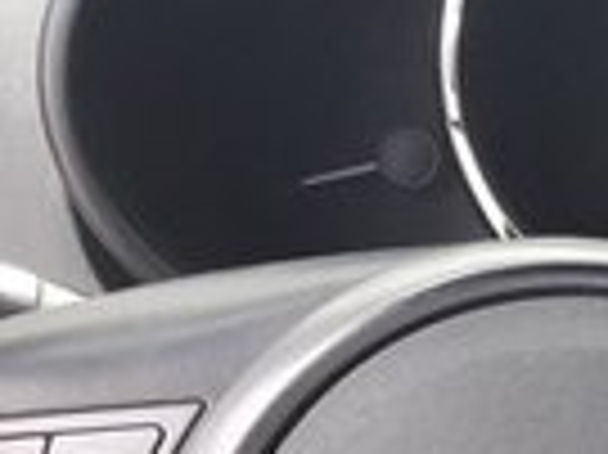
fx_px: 2404
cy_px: 564
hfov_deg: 12.3
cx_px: 1306
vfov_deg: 10.6
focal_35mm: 137
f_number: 1.9
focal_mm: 3.7
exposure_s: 1/100
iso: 64
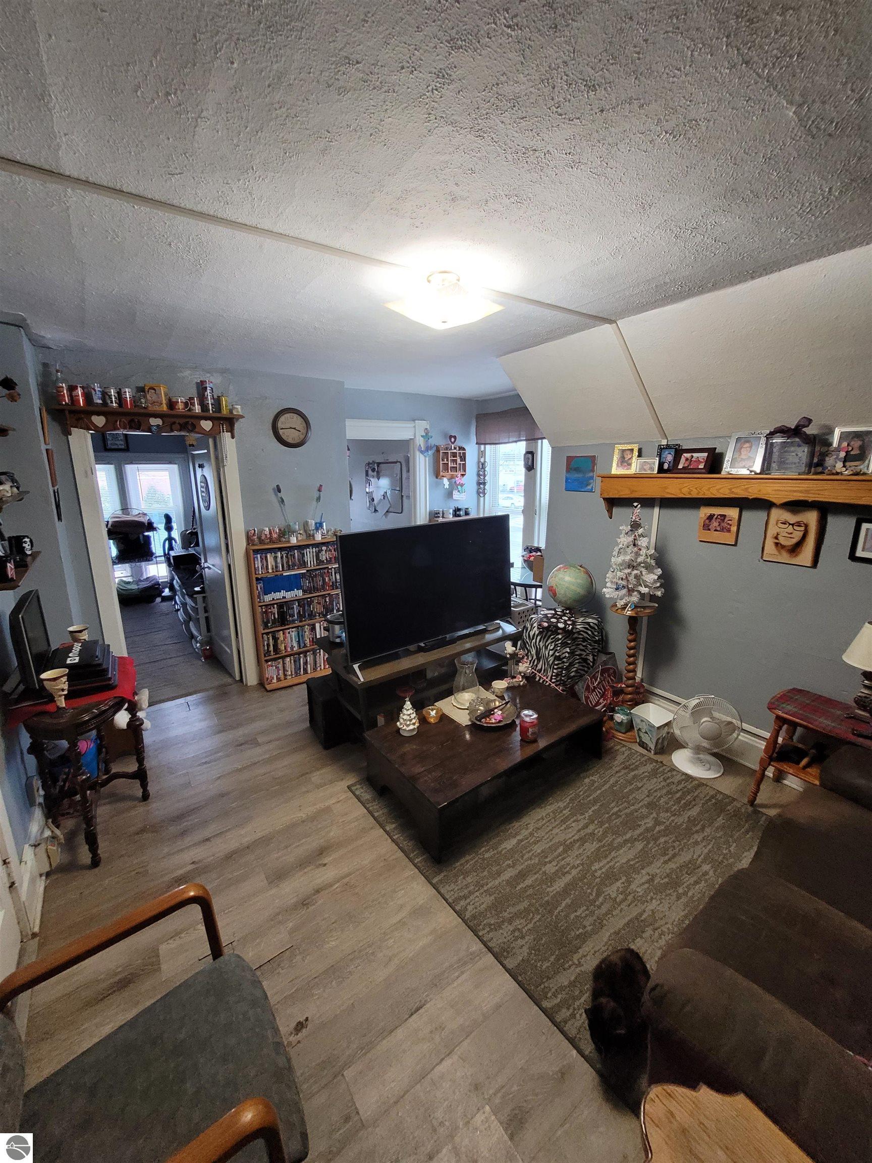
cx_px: 436
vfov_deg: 106.2
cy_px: 582
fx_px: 437
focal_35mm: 13
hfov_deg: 89.9
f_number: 2.2
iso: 320
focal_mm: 1.74
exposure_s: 1/40
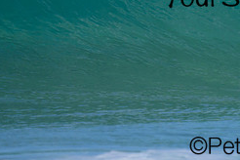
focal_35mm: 2591
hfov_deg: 0.8
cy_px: -35
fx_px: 17272
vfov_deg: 0.5
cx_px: 330
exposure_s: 1/2000
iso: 220
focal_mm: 800
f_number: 6.3
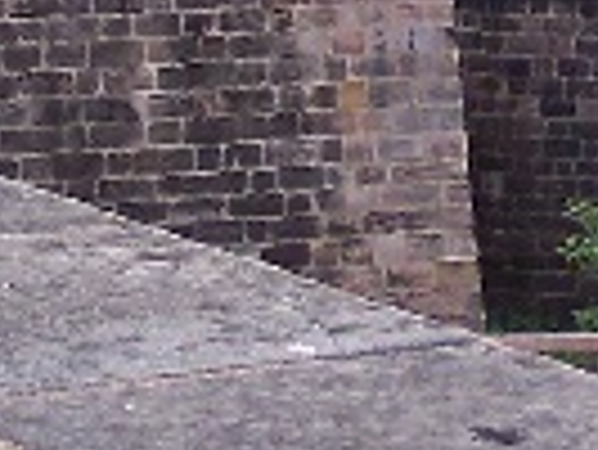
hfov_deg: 8.4
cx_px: 989
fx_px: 3960
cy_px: -338
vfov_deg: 6.4
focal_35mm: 229
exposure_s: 1/350
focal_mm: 8
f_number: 2.8
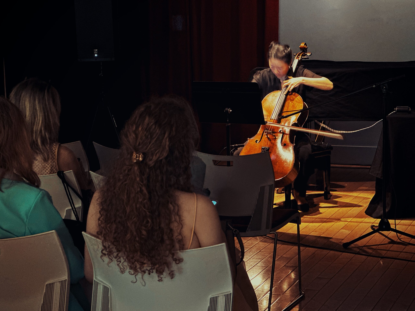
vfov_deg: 19.1
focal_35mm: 77
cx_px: 208
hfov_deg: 25.3
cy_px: 156
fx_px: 923
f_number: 2.8
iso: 500
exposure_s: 1/15
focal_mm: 9
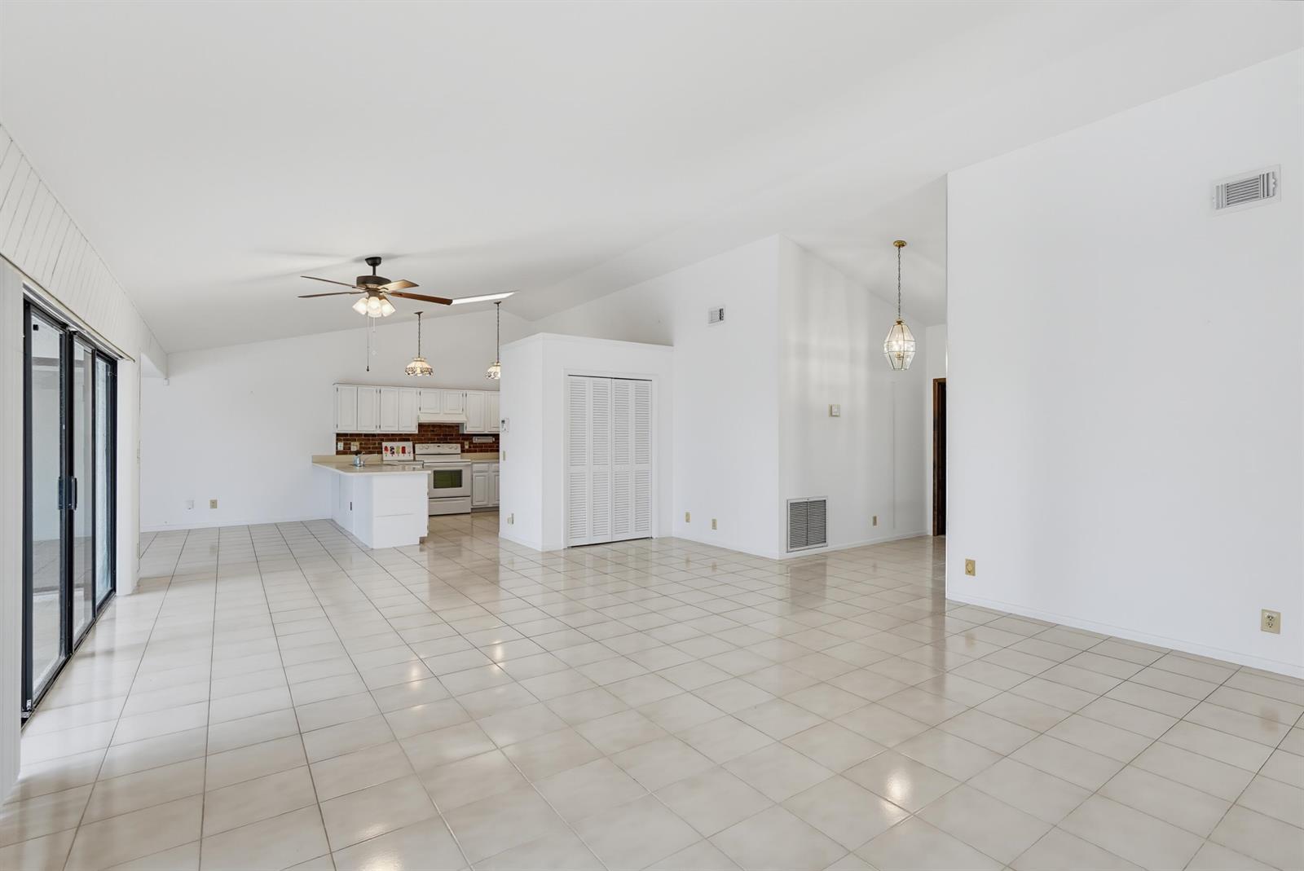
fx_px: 580
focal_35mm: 16
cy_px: 436
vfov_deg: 73.8
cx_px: 652
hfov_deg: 96.7
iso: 800
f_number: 4.5
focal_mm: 16
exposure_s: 1/80
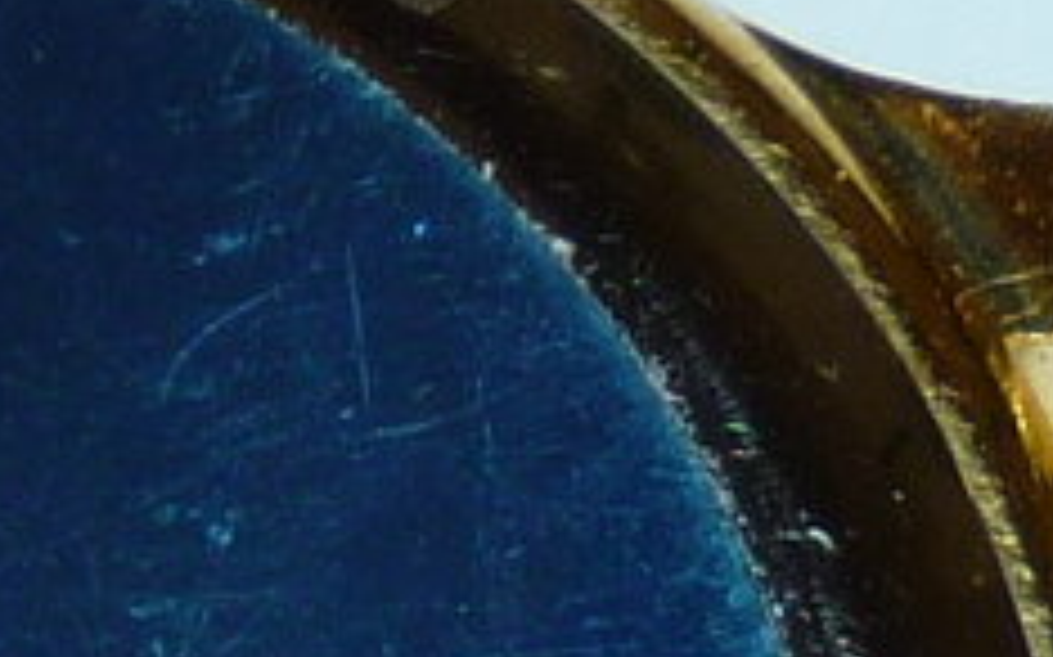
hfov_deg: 7.6
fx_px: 7859
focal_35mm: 274
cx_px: -410
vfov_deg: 4.7
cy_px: 1143
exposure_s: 1/30
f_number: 4
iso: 100
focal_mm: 5.3
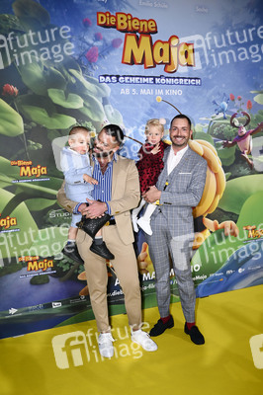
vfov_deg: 50.7
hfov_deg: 35.0
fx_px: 417
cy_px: 198
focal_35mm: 38
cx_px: 132
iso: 800
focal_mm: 38
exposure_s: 1/125
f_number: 6.3
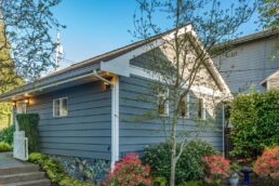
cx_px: 135
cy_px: 125
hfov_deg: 60.3
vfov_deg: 41.7
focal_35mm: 31
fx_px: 240
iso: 125
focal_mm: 20
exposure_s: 1/30
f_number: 7.1
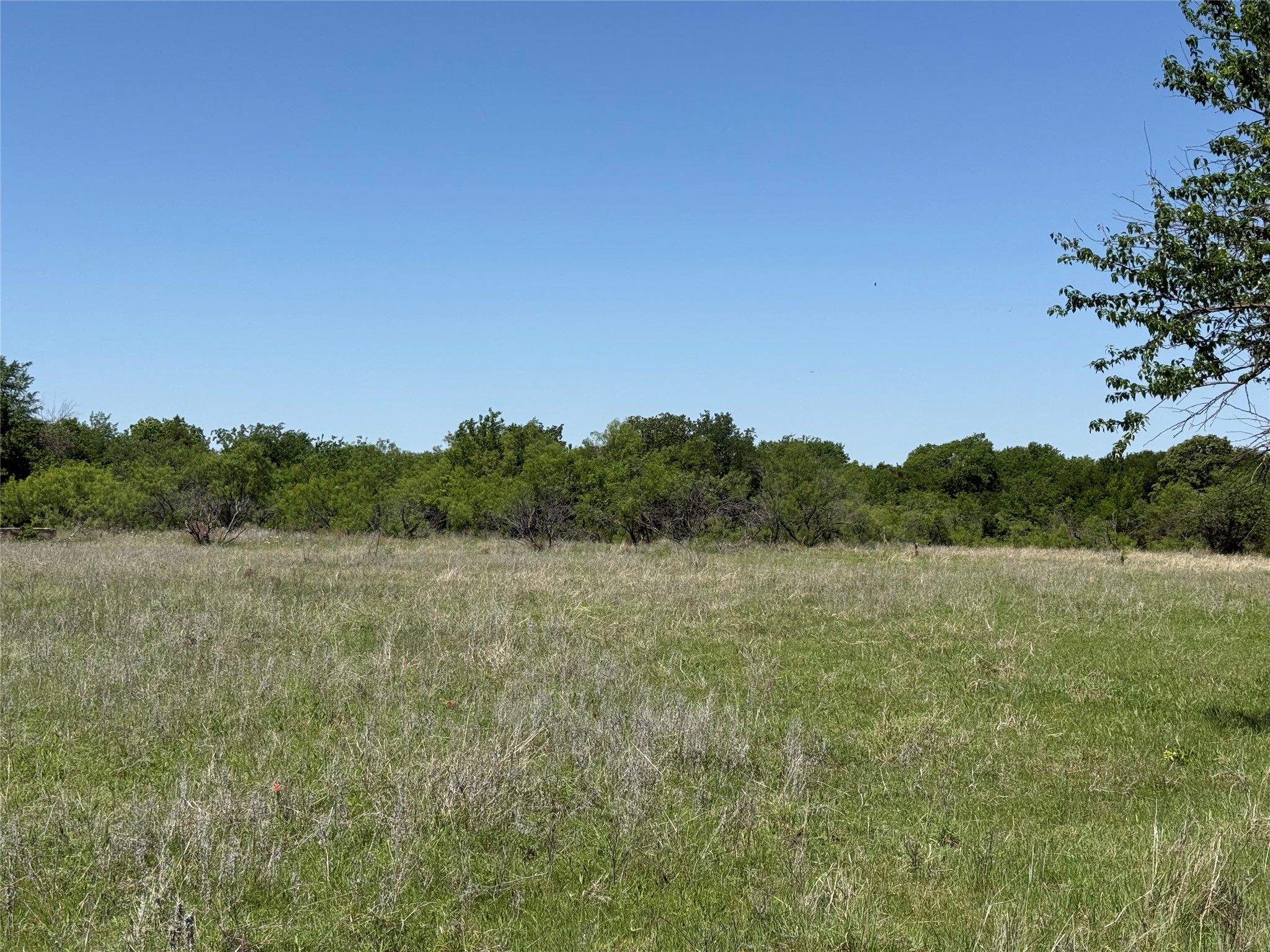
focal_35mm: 48
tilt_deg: +1.6
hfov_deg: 39.7
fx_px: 1761
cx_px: 635
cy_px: 476
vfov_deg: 30.3
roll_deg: +0.3
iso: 64
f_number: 1.78
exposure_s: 1/6024
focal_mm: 6.76
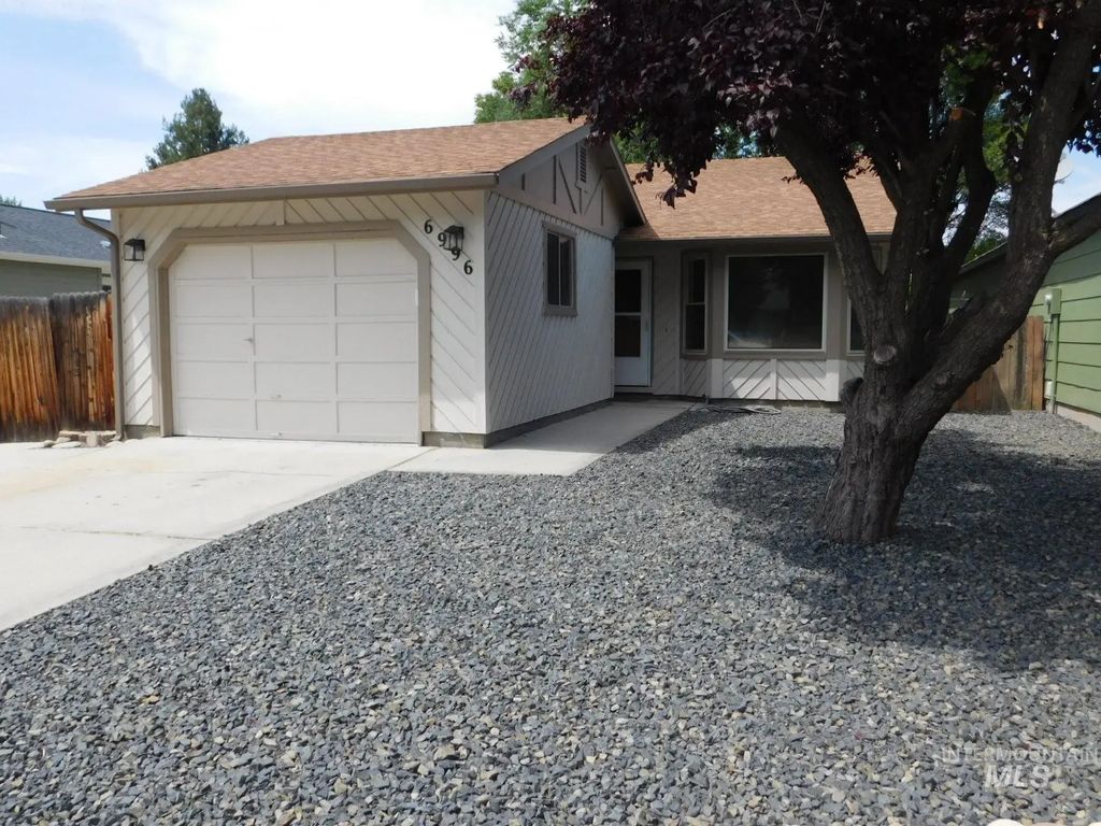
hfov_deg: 60.0
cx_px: 550
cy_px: 413
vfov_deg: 46.8
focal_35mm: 30
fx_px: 954
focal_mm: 5.3
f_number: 3.2
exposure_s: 1/1250
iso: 125
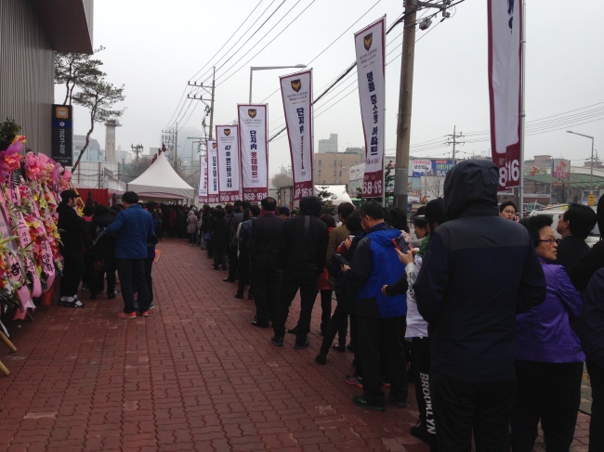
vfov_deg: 42.9
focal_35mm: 33
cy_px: 226
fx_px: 576
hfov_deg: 55.4
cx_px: 302
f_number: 2.4
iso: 50
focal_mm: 4.12
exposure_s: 1/493
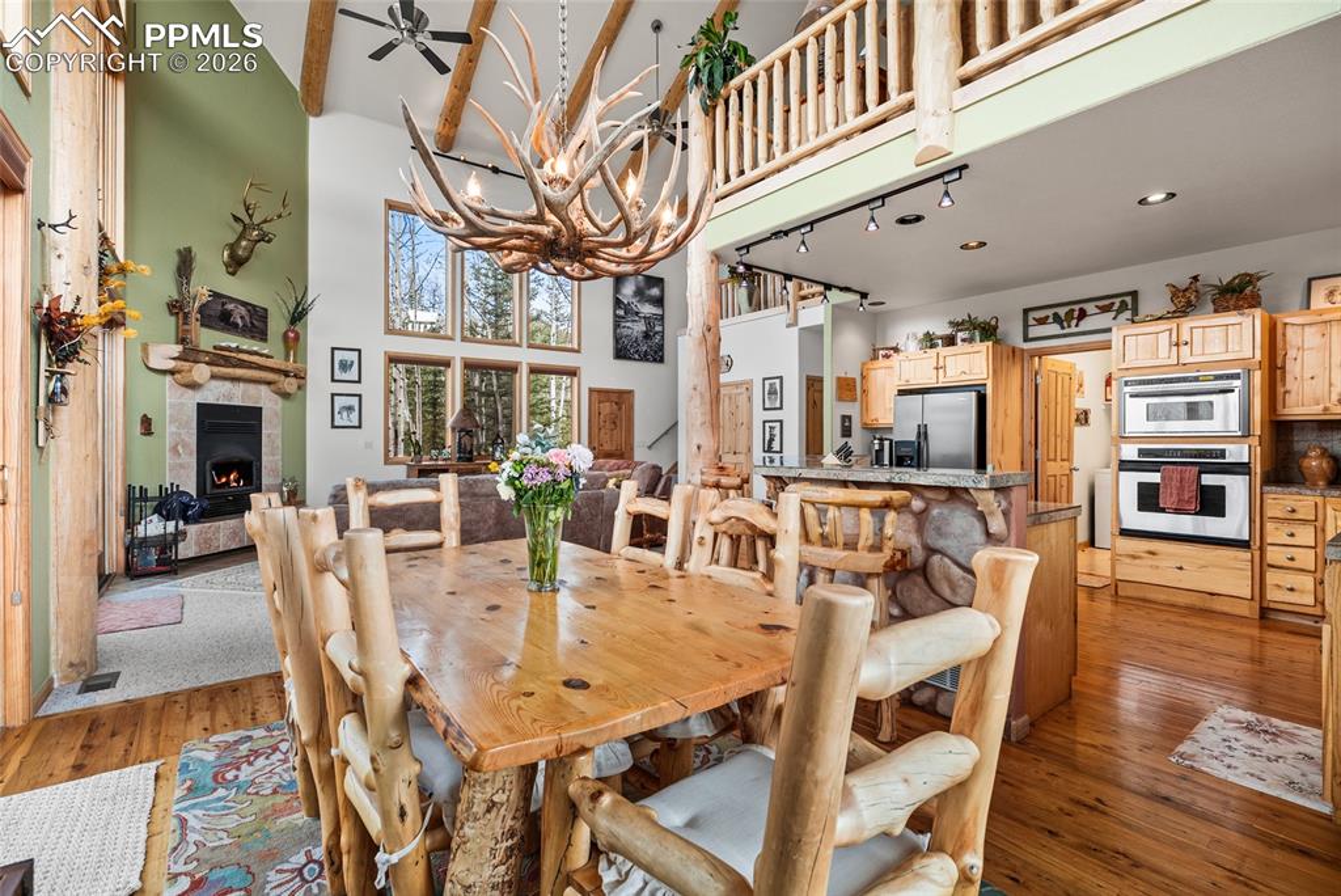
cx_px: 670
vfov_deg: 73.8
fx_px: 596
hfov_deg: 96.7
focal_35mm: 16
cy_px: 448
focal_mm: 16
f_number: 8
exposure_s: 1/250
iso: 200
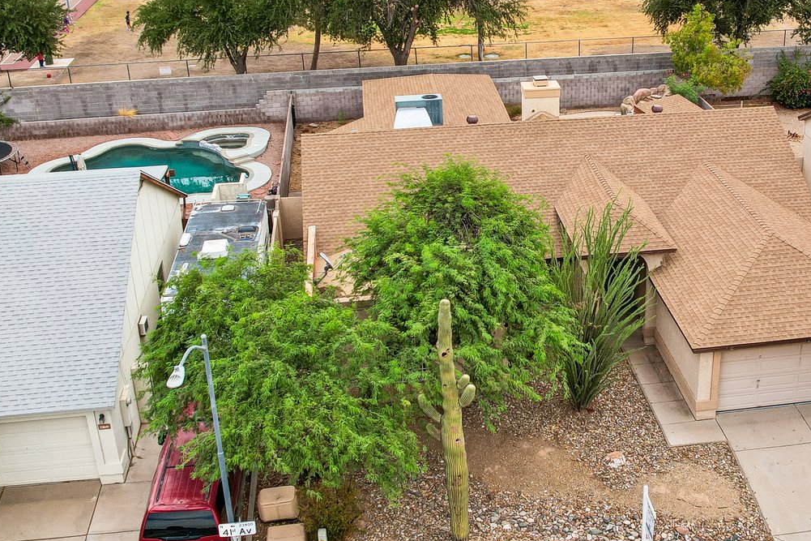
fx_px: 1014
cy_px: 221
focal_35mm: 45
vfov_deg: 29.8
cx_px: 533
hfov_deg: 43.1
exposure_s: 1/90
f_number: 2.8
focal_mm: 8.4
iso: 100
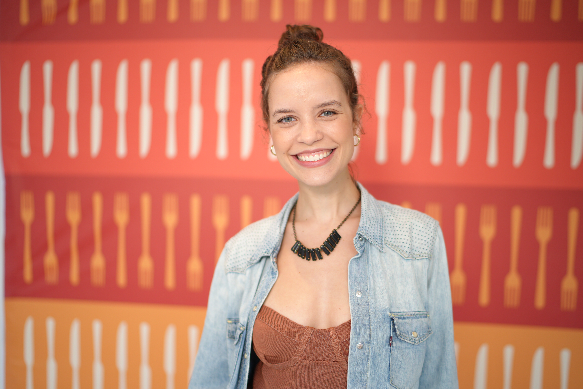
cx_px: 292
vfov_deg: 37.9
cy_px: 194
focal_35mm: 35
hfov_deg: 54.4
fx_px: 567
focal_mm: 35
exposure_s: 1/320
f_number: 1.4
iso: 100
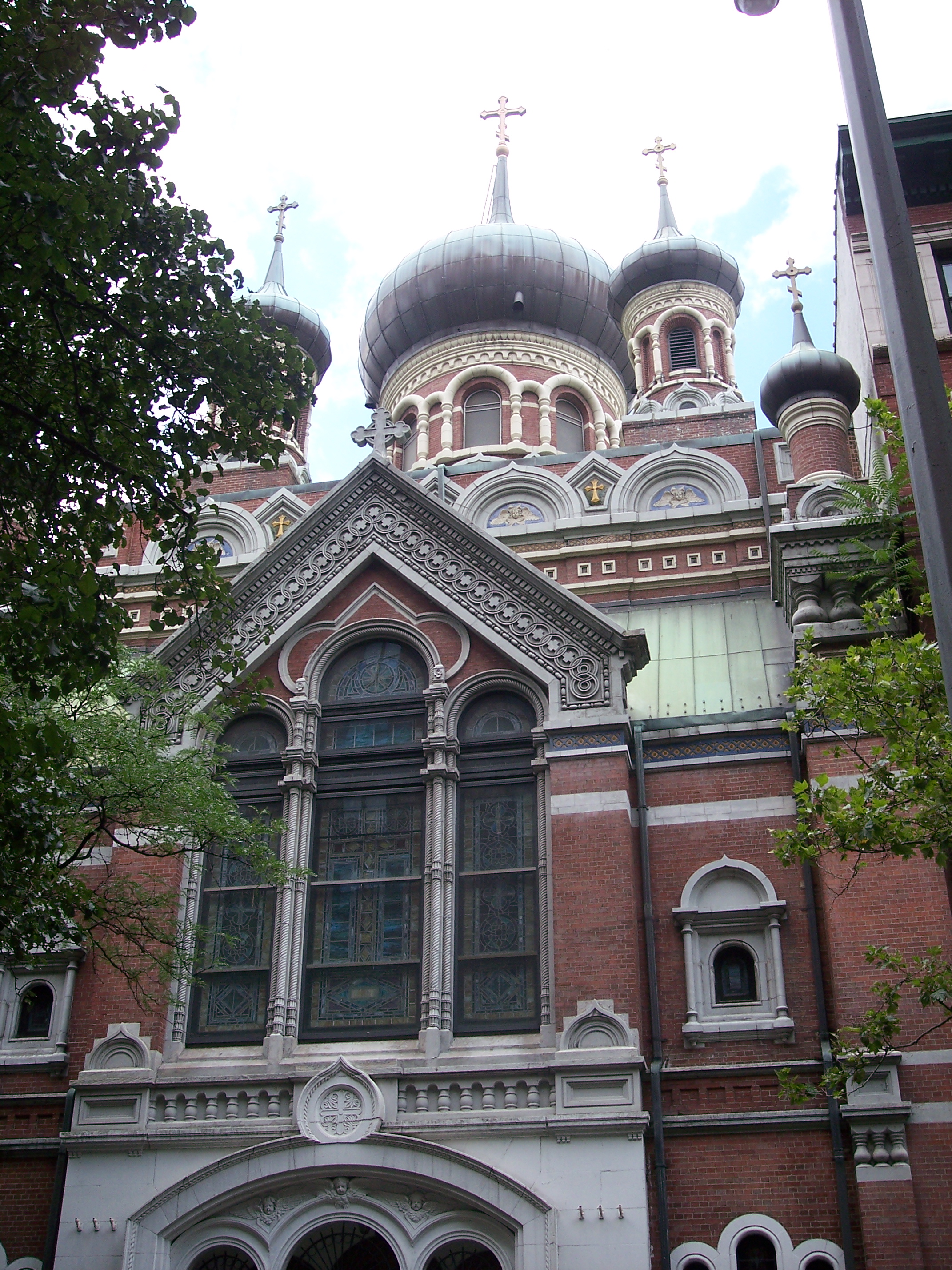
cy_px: 635
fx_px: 1430
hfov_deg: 36.8
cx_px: 476
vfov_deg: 47.9
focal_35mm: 39
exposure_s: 1/350
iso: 100
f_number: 3.4
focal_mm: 8
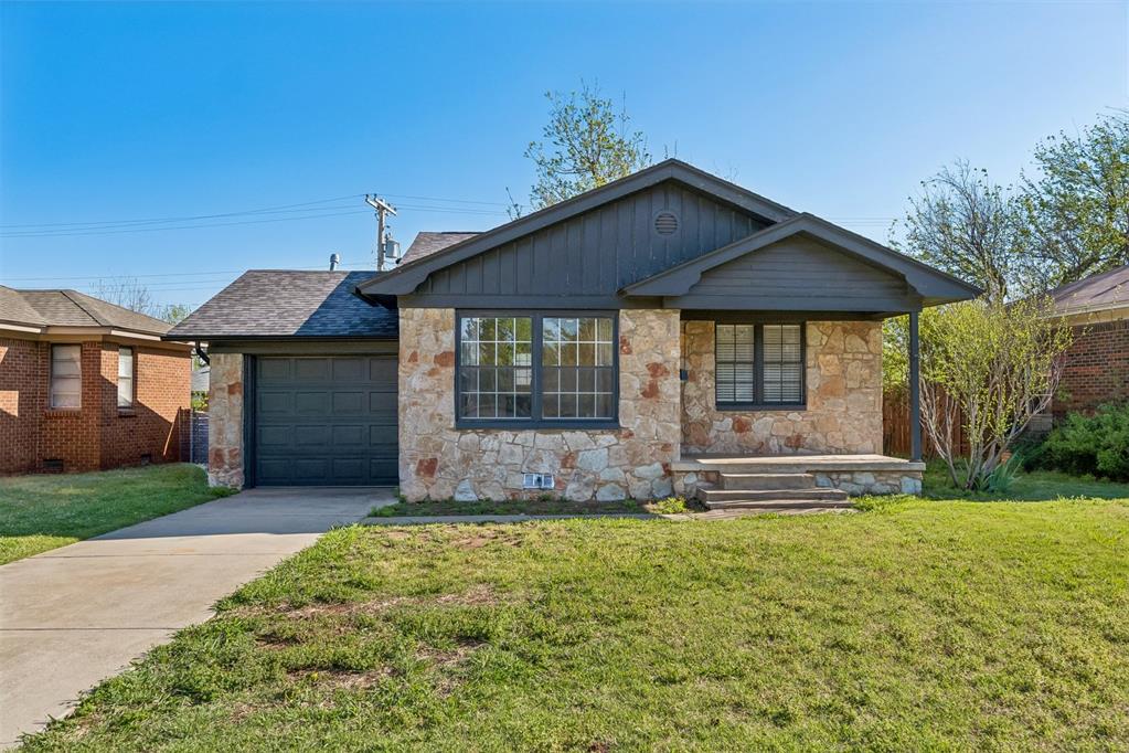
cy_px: 376
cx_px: 564
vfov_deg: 47.9
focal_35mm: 27
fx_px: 847
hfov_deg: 67.4
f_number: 5.6
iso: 200
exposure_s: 1/1250
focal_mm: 18
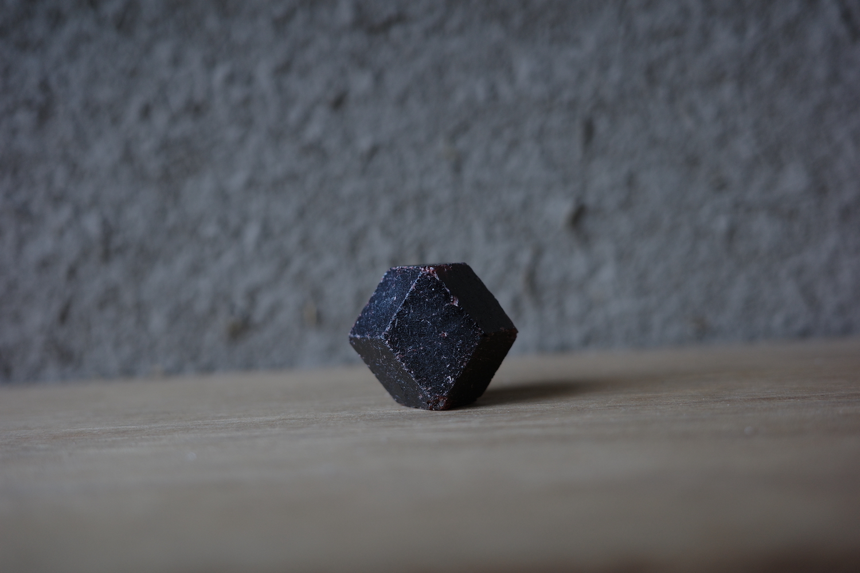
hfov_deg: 48.5
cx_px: 430
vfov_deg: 33.4
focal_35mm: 40
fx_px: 955
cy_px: 286
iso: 200
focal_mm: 26
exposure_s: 1/80
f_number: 2.8
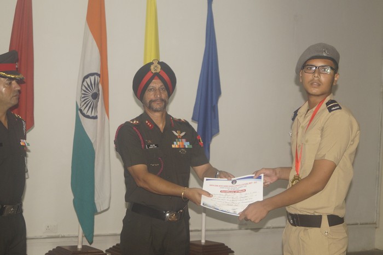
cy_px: 128
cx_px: 192
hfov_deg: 29.9
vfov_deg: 20.1
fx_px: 718
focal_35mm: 68
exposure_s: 1/160
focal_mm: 45
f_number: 5.6
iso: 1000
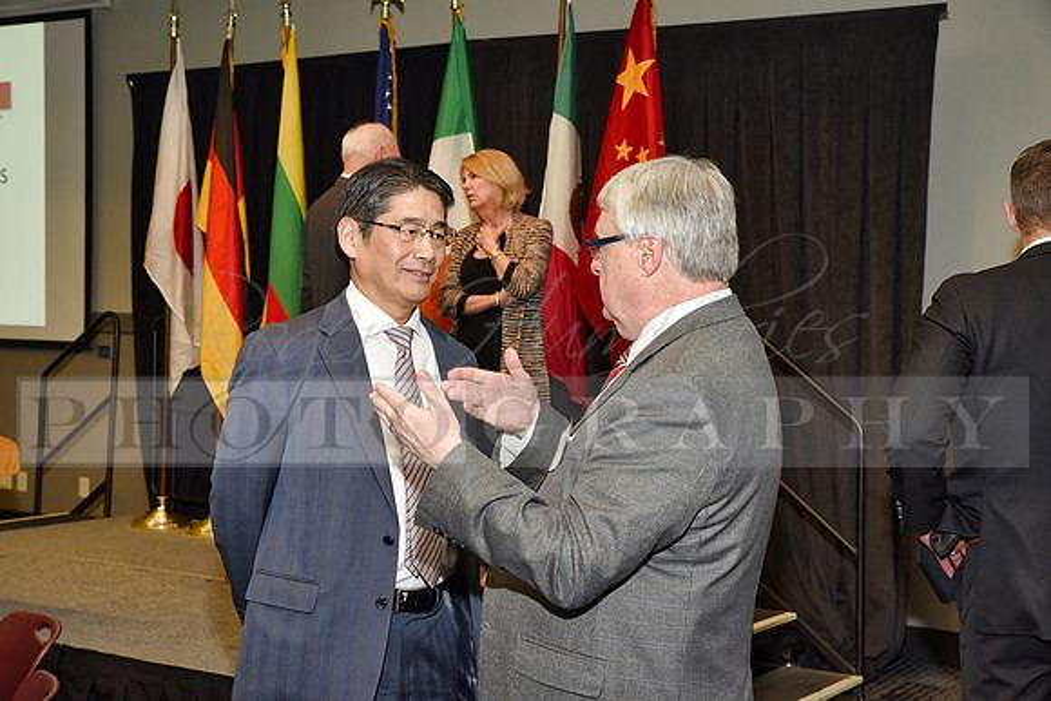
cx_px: 526
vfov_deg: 24.2
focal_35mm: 56
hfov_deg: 35.6
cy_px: 350
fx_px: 1635
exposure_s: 1/60
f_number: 7.1
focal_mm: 56
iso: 1000
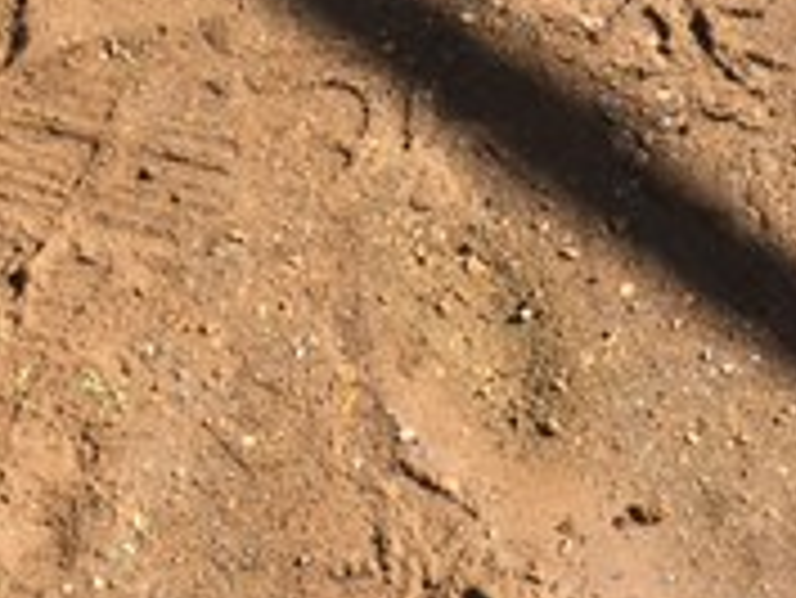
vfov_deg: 13.9
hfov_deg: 18.7
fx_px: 2416
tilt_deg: -51.9
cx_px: 387
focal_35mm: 105
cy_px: 0
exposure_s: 1/538
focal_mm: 4.15
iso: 25
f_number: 2.2
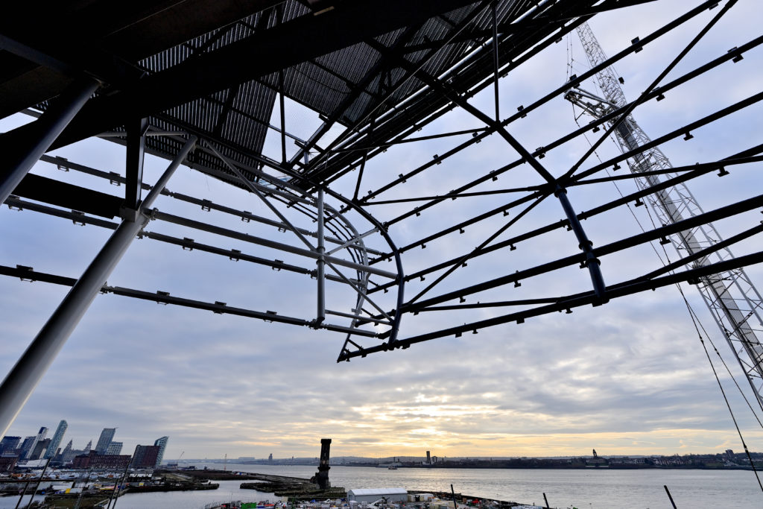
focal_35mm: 14
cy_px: 254
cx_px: 382
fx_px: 297
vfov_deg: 81.2
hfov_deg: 104.2
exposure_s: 1/320
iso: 250
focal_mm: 14
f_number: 8
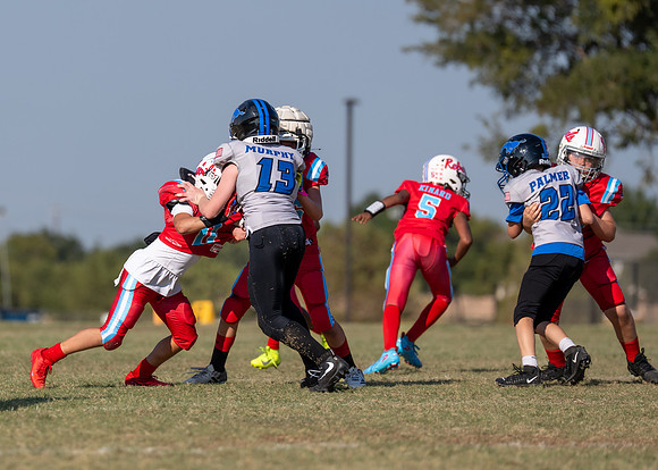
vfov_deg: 4.5
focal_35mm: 322
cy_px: 189
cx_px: 167
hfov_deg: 6.3
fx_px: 6016
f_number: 3.2
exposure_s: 1/3200
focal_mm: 200
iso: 100
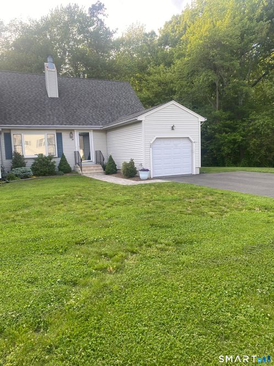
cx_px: 137
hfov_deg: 53.0
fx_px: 274
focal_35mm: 26
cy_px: 183
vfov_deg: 67.3
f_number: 1.8
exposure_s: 1/360
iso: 32
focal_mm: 4.25
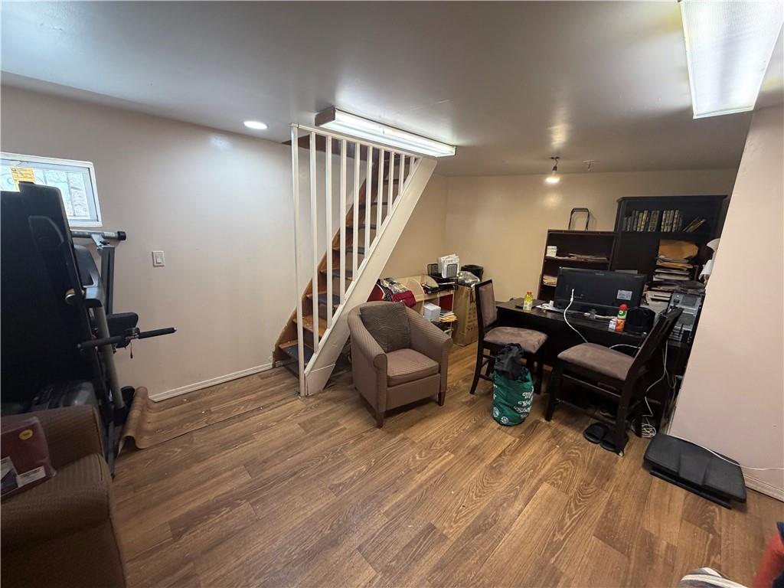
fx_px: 317
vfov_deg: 85.7
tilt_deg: -12.6
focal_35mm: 14
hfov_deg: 102.1
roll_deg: -2.4
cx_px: 392
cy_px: 294
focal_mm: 2.22
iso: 320
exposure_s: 1/60
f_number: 2.2
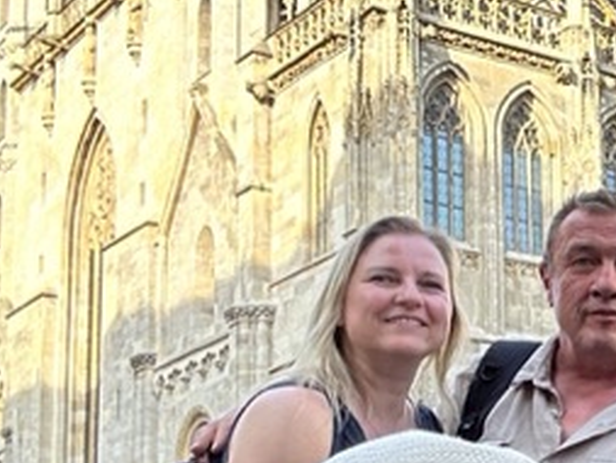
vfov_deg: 15.7
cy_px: 408
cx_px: 1052
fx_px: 1656
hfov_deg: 17.7
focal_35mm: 93
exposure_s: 1/177
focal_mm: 2.69
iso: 25
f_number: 1.9
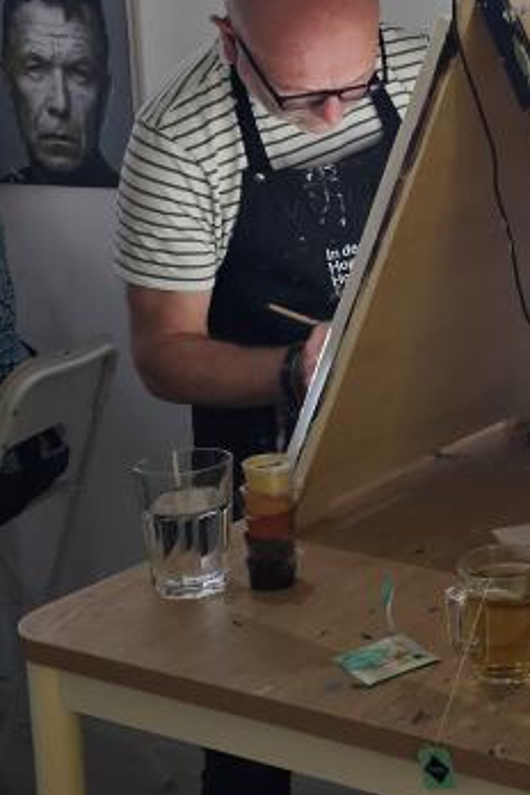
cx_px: 681
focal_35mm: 55
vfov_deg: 35.9
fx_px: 1214
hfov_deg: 22.2
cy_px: 276
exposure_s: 1/22
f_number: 1.7
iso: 1250
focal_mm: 6.3
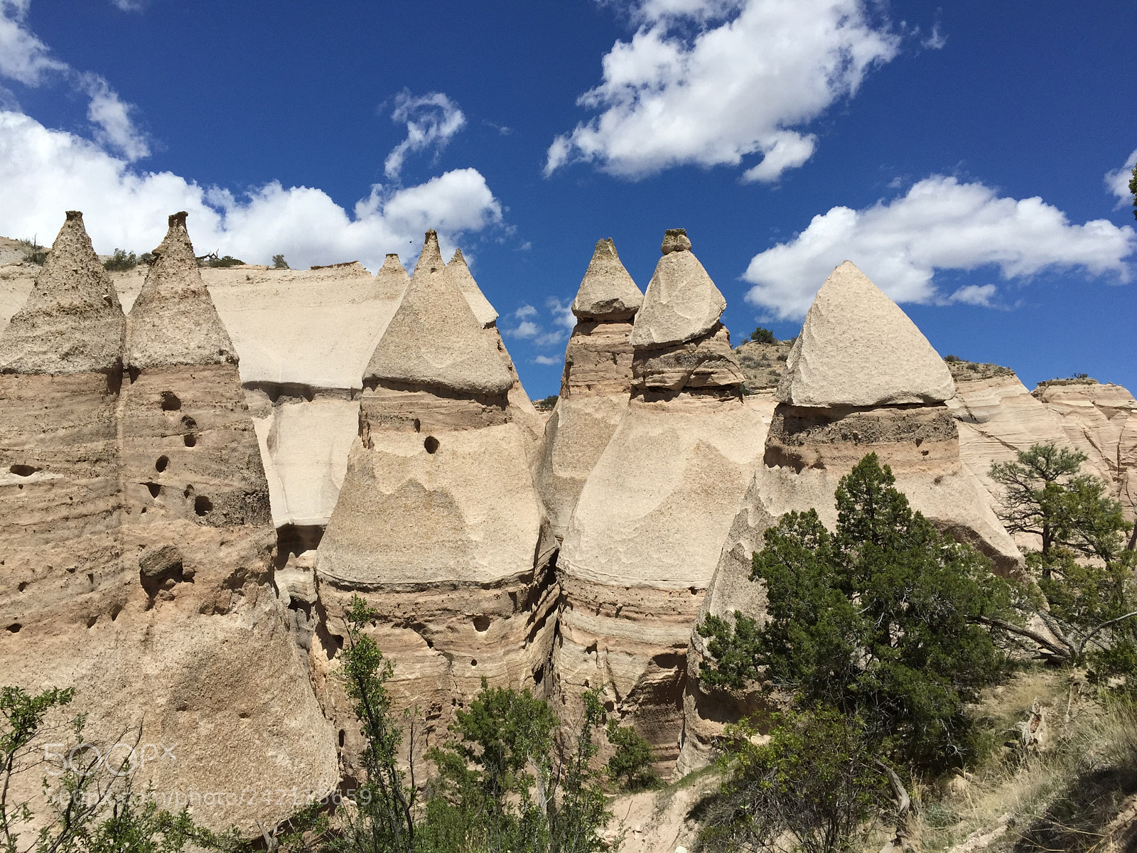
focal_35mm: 29
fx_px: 953
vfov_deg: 48.2
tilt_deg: +6.8
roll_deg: -1.2
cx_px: 568
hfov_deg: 61.7
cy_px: 426
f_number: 2.2
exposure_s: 1/3968
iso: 32
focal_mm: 4.15
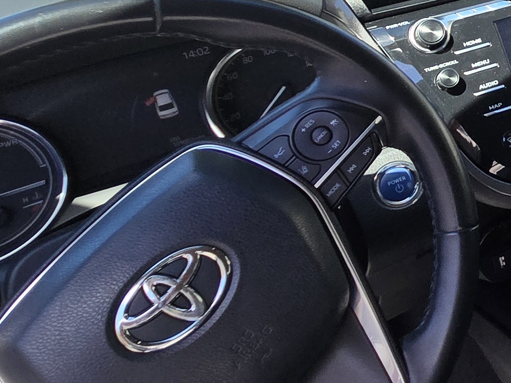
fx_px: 738
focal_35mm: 50
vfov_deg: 27.4
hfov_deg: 27.3
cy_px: -5
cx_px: 758
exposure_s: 1/719
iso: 100
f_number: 2.2
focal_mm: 2.2
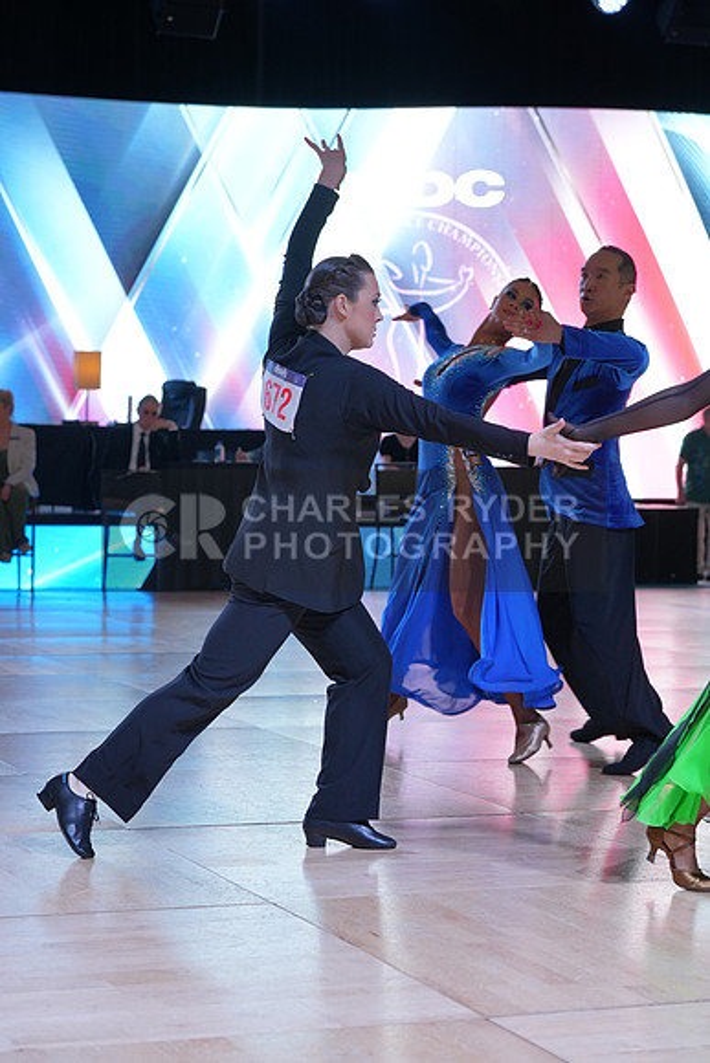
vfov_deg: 25.7
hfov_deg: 17.3
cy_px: 532
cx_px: 355
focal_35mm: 79
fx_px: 2336
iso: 800
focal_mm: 79
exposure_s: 1/250
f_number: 5.6
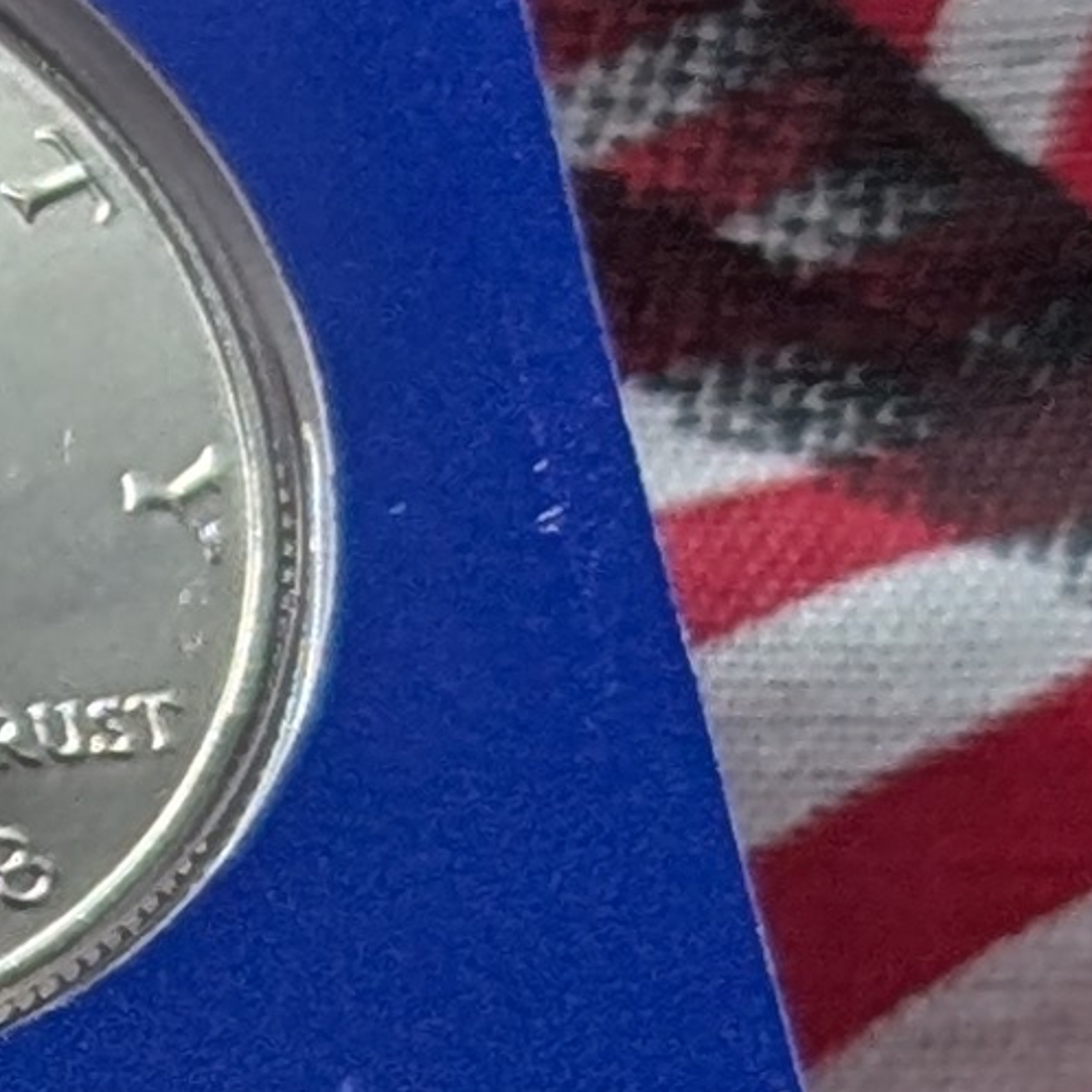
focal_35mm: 355
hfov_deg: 4.6
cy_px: 910
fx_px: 12670
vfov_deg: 4.9
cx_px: -2998
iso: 19
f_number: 1.68
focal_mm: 6.9
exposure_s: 1/51.1
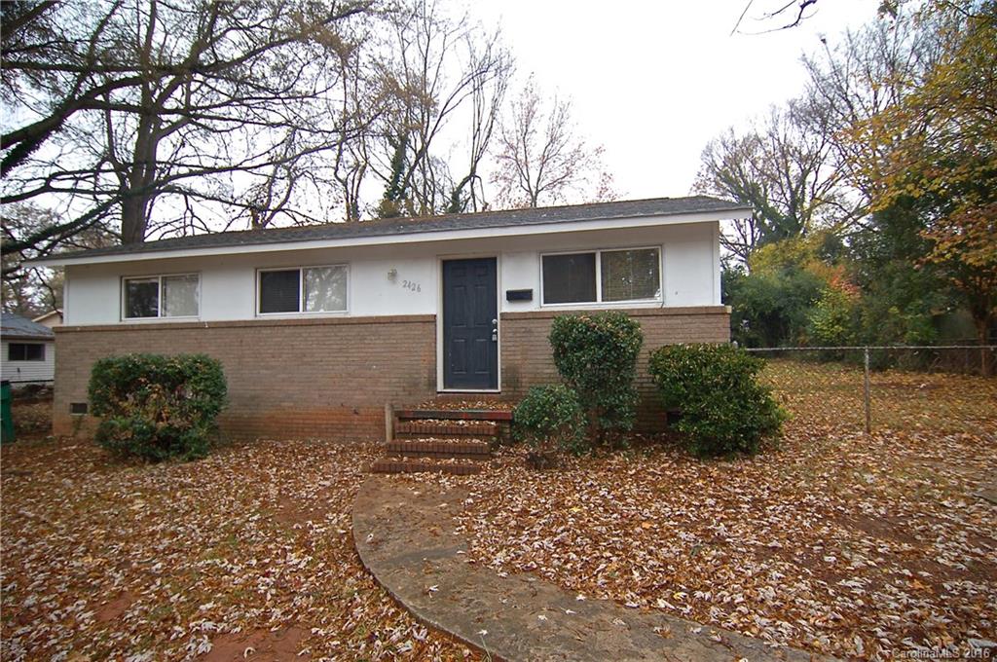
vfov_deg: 67.2
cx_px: 498
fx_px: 498
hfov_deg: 90.1
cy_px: 331
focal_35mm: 18
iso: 400
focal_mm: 12
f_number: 4
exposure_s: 1/80
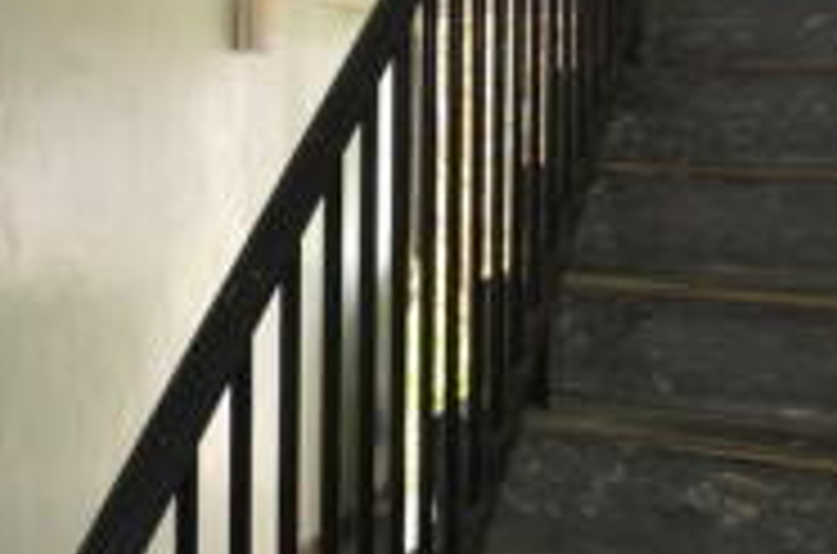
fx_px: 1229
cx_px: 4
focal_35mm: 53
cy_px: 167
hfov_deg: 34.3
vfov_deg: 25.2
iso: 400
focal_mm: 10
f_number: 5.6
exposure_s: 1/125
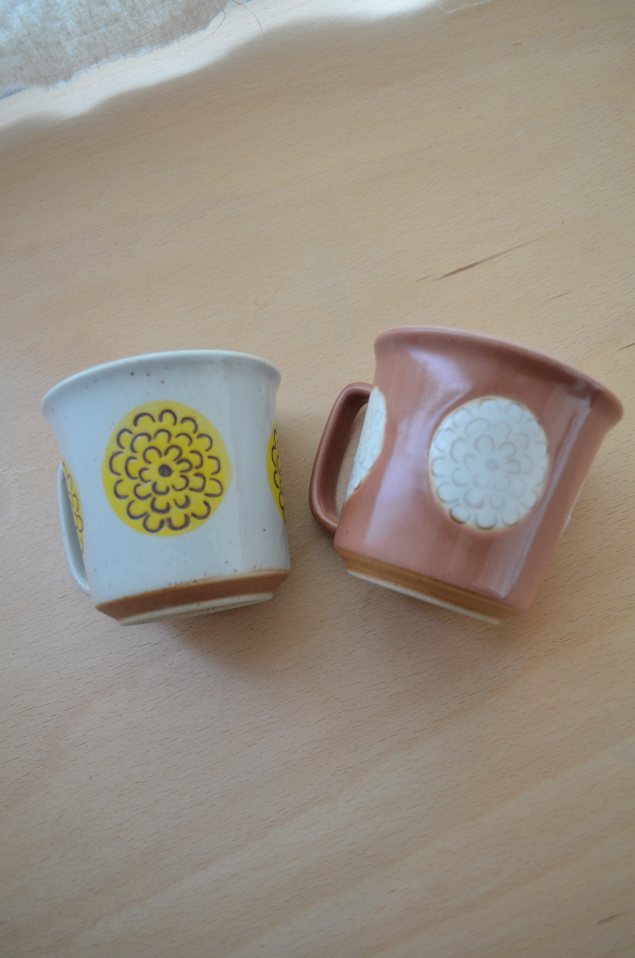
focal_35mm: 30
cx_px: 318
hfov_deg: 43.4
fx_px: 797
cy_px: 479
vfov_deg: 62.0
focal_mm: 20
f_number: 4
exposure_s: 1/60
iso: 800
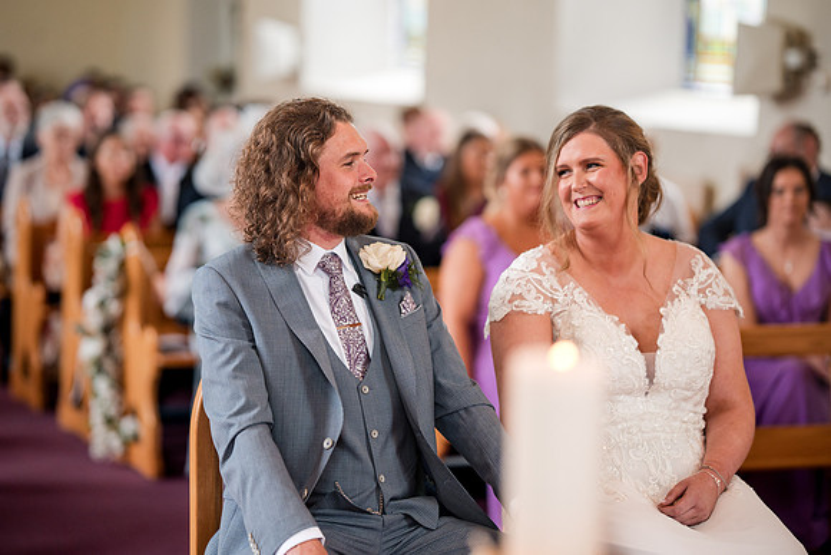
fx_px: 2201
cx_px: 365
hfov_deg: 21.4
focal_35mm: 95
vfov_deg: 14.4
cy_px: 244
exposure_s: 1/500
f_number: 1.4
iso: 800
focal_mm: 85
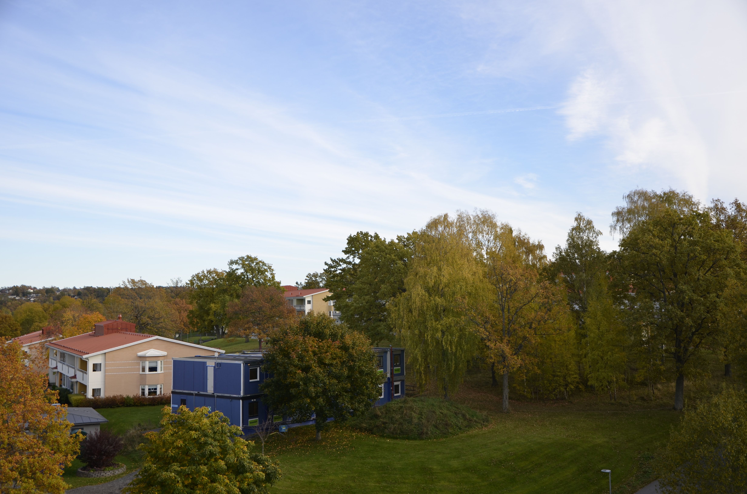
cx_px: 374
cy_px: 247
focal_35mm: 39
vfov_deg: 34.1
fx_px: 808
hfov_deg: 49.6
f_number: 4
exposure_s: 1/250
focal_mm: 26
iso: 100
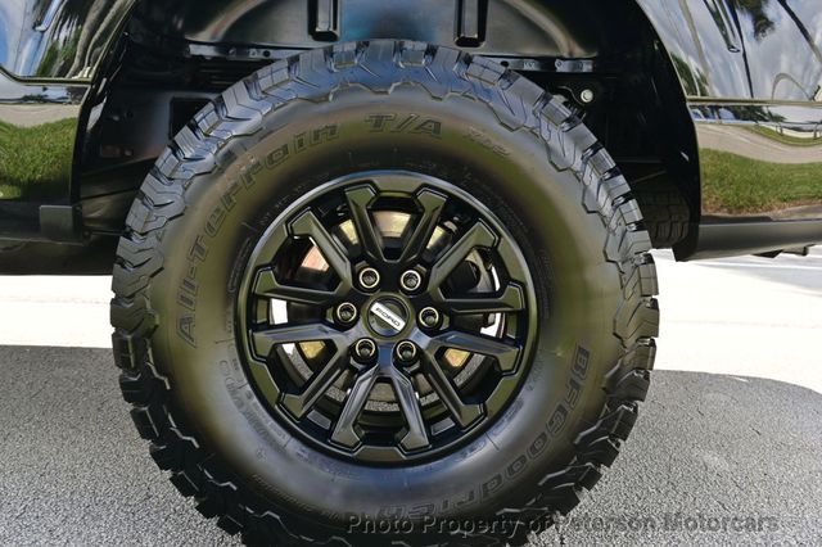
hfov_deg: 56.2
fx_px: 770
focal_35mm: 34
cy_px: 274
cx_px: 411
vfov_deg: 39.1
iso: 100
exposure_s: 1/125
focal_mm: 22.5
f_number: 5.6
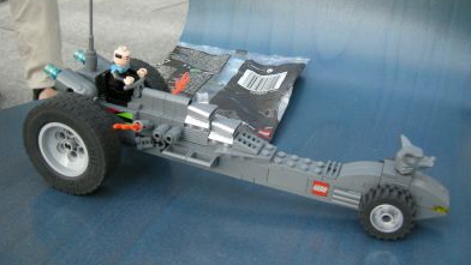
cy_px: 126
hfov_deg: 50.5
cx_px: 239
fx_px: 500
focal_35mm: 40
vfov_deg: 29.7
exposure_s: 1/61.7
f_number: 2.7
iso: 121
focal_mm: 7.5
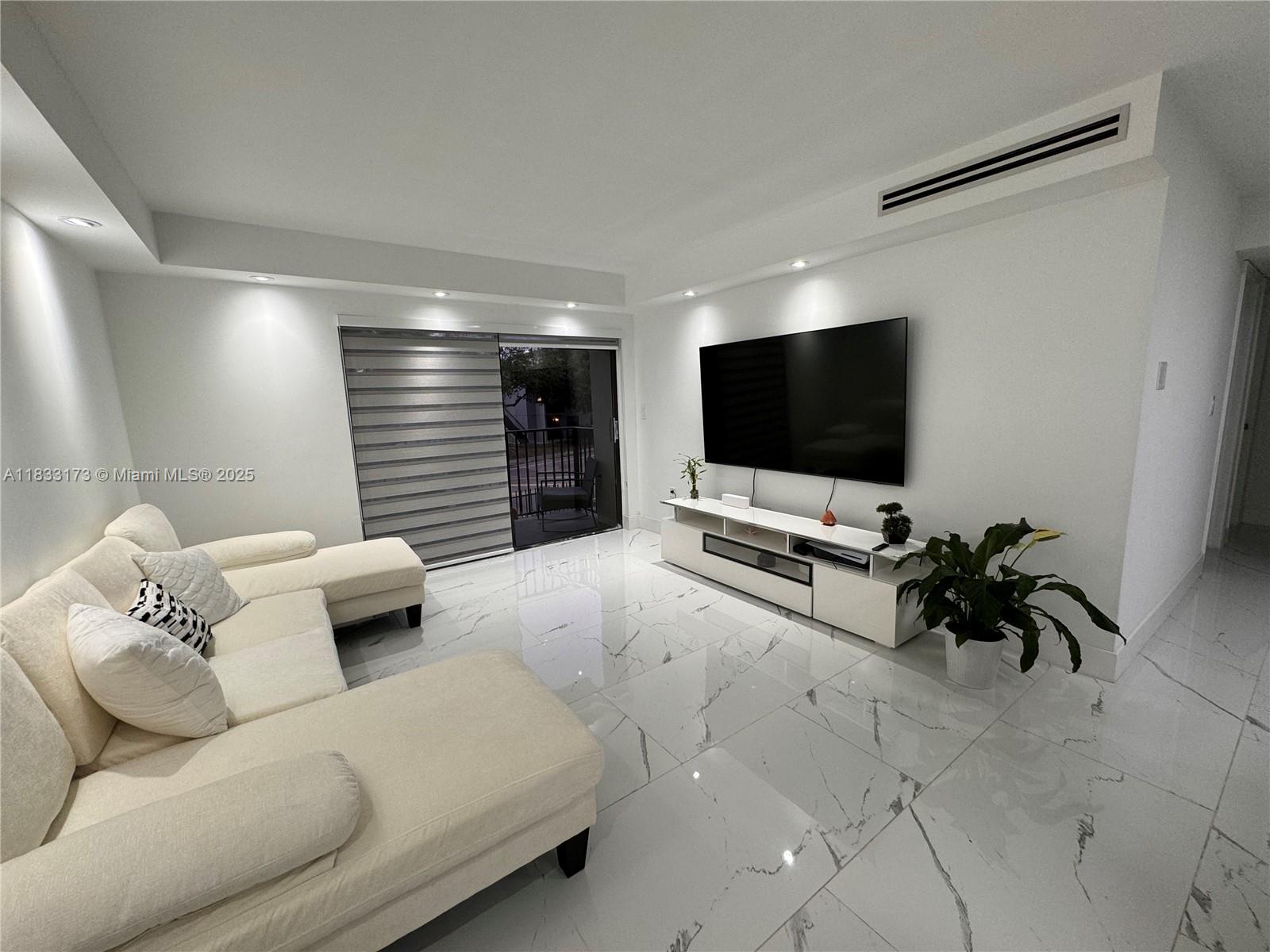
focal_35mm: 14
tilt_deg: -9.5
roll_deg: +2.0
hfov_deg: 102.1
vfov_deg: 85.7
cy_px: 476
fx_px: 514
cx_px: 635
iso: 125
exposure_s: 1/120
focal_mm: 2.22
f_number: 2.2
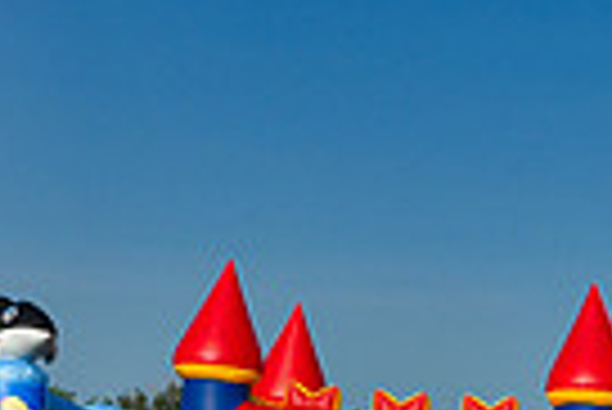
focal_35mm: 204
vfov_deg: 6.5
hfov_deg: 9.9
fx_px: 3472
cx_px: 778
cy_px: 858
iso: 200
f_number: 11
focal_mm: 48
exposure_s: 1/500
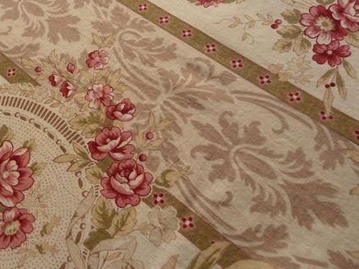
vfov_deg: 33.2
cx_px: 91
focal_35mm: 42
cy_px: 47
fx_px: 435
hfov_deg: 43.4
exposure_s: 1/30
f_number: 3.3
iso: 125
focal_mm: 4.1
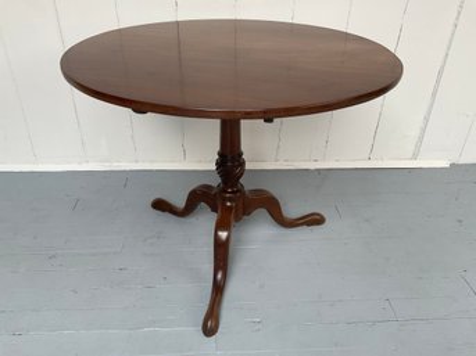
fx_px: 399
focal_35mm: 29
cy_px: 178
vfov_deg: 48.2
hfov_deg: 61.7
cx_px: 238
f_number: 1.8
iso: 20
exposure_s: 1/122
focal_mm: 3
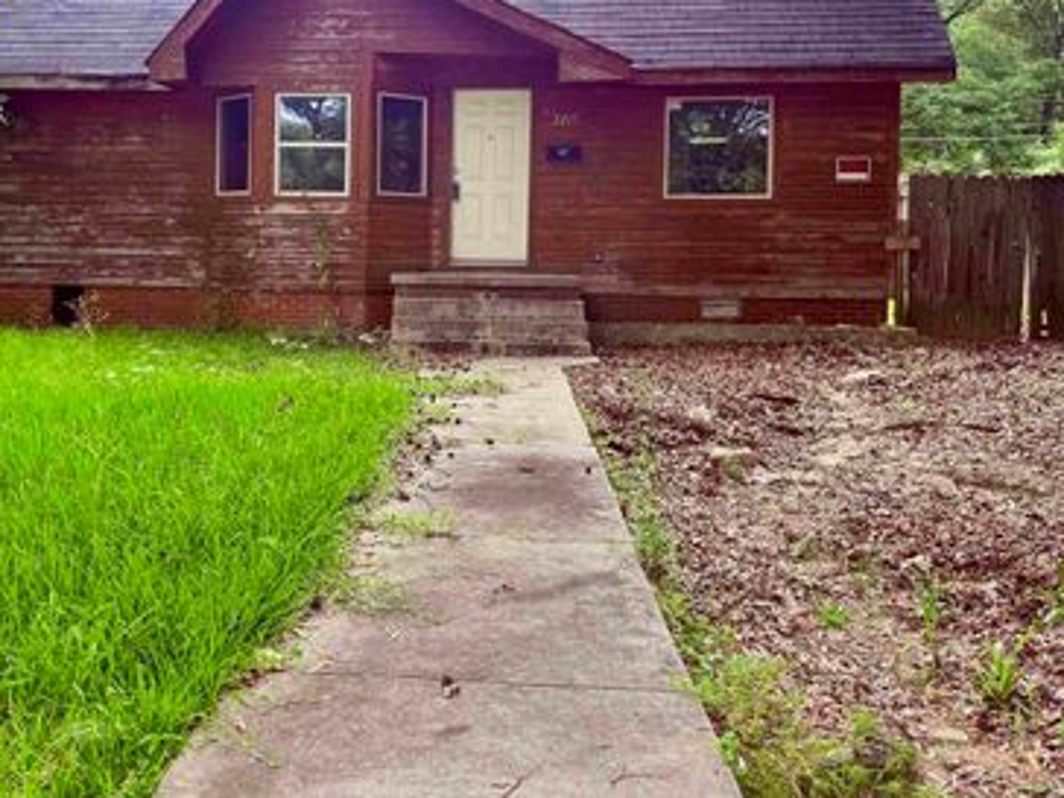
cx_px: 368
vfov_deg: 42.3
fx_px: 1014
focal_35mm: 33
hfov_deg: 54.4
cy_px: 256
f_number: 1.78
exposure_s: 1/1005
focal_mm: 6.76
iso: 100
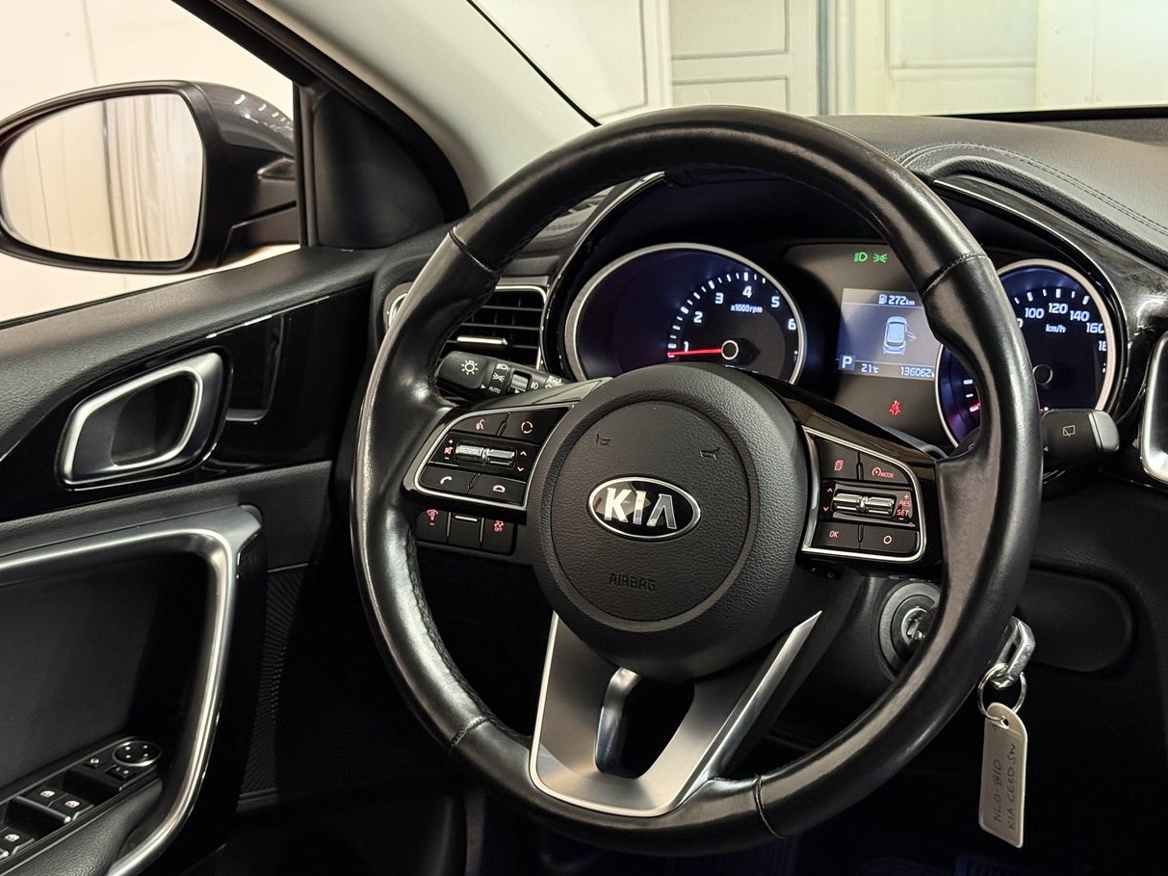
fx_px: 1923
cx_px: 529
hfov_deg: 33.8
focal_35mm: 57
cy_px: 508
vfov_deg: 25.6
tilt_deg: -18.0
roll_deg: +4.3
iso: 500
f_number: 1.78
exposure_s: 1/33
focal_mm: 6.76
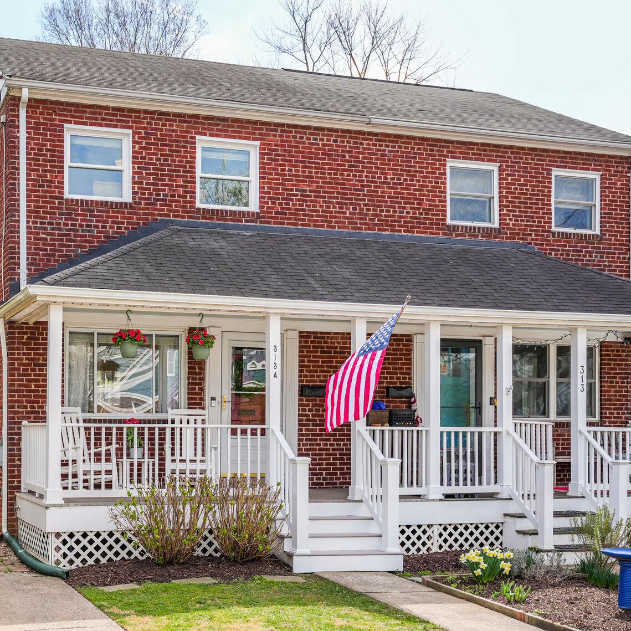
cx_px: 169
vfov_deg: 34.7
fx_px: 1011
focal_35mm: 49
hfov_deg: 34.1
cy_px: 313
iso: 100
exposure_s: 1/1000
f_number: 2.8
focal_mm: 38
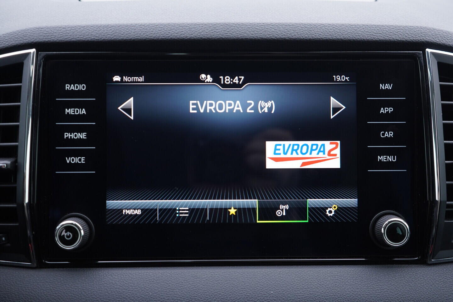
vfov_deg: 36.9
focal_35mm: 36
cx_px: 226
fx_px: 453
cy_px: 151
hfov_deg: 53.1
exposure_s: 1/40
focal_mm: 24
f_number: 2.8
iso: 250
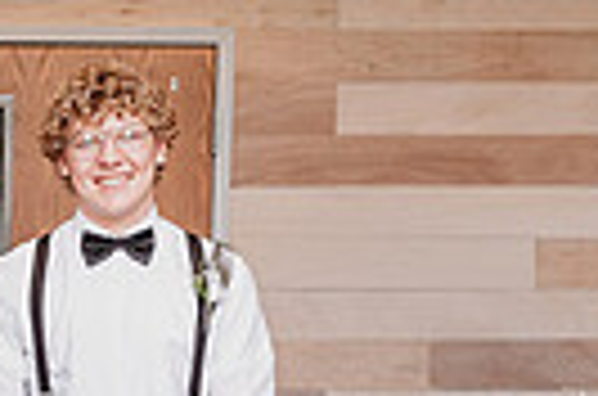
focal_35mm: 105
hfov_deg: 18.3
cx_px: -157
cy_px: 439
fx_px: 1740
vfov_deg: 12.7
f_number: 2.8
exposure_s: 1/250
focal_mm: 24
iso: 500
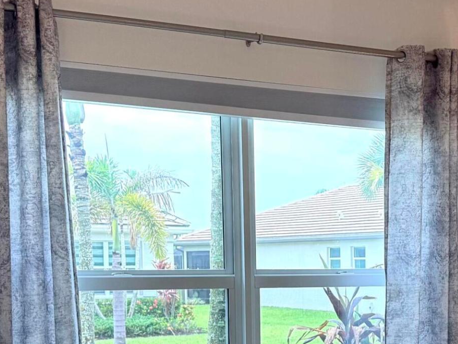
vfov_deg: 18.9
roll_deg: +0.2
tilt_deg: -3.5
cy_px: 330
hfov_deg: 25.0
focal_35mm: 76
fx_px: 1006
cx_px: 401
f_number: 1.78
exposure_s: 1/494
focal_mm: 6.76
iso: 100
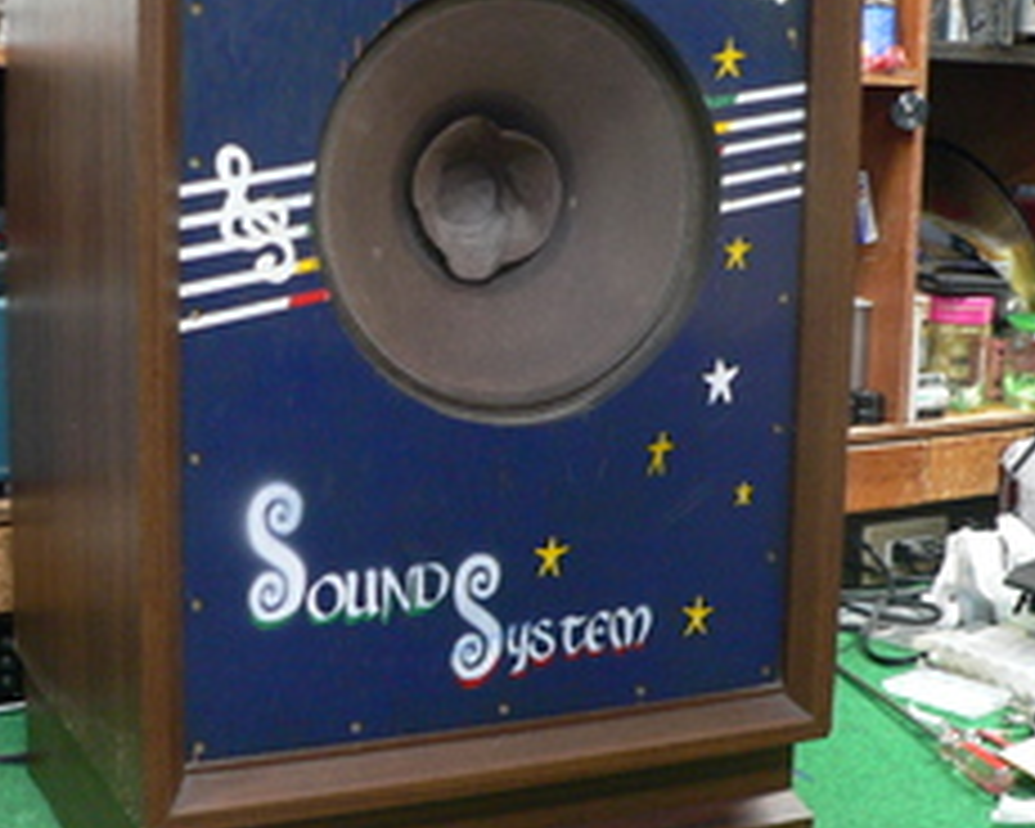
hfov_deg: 32.4
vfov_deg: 26.2
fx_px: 1777
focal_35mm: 58
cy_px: 344
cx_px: 436
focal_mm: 6
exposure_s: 1/8
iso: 200
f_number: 2.8
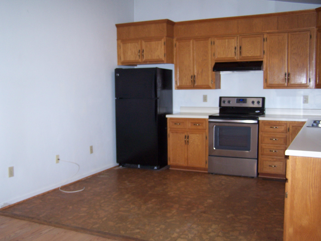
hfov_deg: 46.8
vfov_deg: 36.0
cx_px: 160
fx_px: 371
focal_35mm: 40
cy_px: 120
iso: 140
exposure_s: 1/60
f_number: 2.8
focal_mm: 6.7
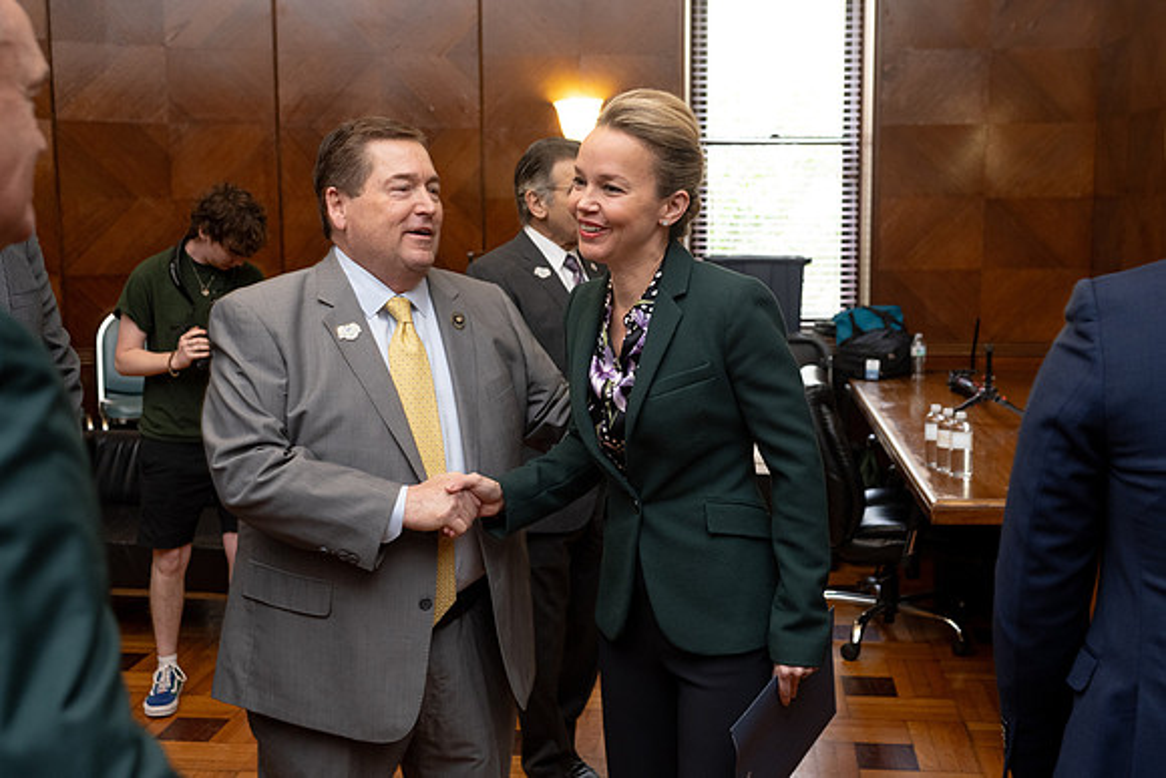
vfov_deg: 34.4
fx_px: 1255
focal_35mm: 39
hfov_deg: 49.8
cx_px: 622
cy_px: 357
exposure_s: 1/80
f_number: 3.5
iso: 800
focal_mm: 35
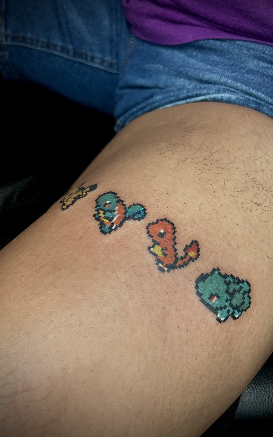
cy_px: 221
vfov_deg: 66.5
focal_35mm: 28
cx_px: 156
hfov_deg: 44.4
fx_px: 333
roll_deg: -8.8
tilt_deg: -43.6
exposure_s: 1/40
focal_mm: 5.1
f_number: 1.6
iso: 400
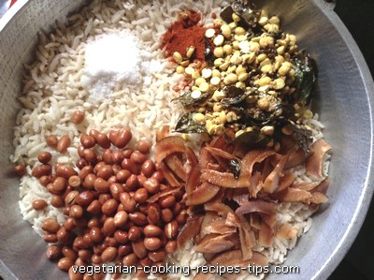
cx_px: 187
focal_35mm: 33
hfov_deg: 55.4
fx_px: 356
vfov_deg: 42.9
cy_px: 140
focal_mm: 3.3
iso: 80
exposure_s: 1/24
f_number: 2.4
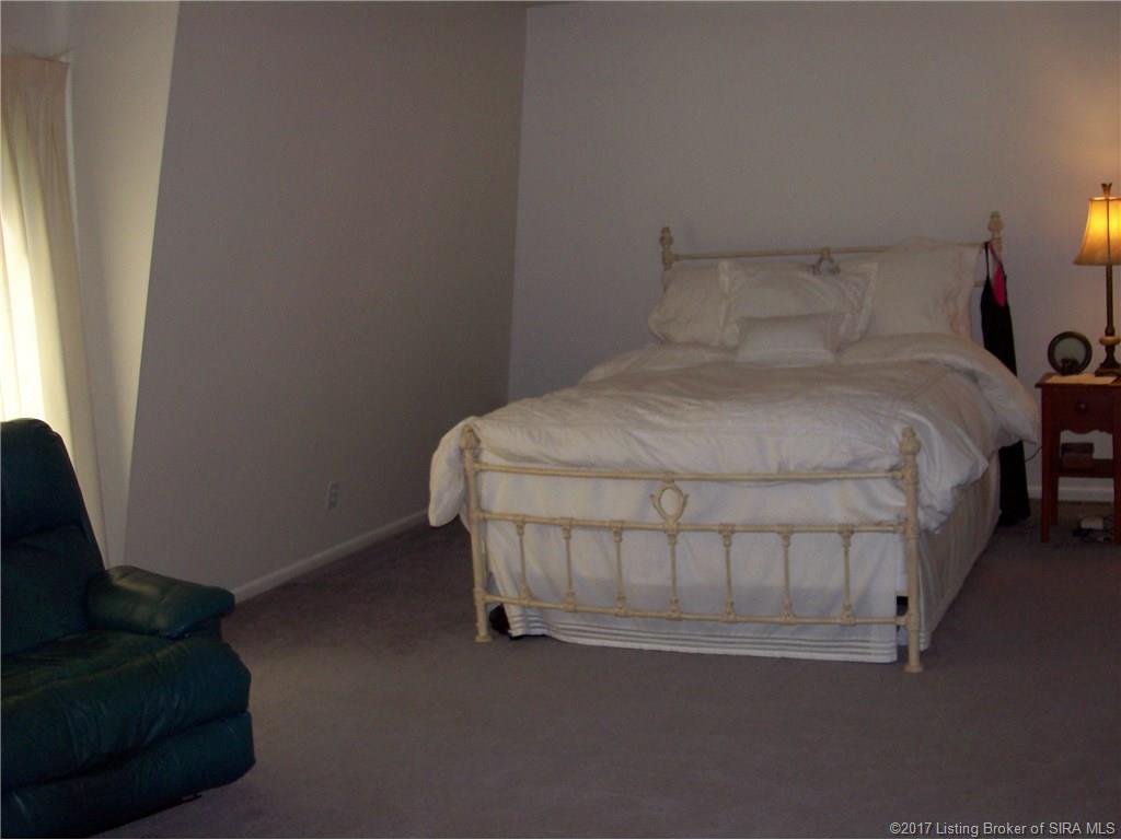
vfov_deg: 32.2
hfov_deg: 42.1
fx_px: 1457
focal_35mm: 45
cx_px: 560
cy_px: 420
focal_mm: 7.6
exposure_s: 1/73.1
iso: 80
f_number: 3
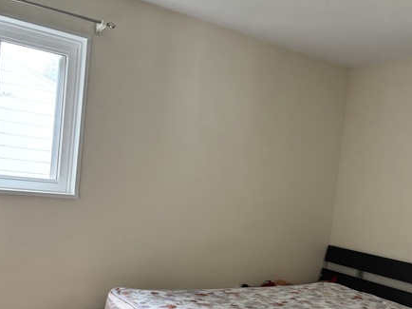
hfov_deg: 46.6
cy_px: 206
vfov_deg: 35.6
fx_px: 476
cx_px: 245
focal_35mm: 40
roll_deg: -6.2
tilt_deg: -2.7
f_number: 1.6
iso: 320
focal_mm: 5.96
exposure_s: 1/60
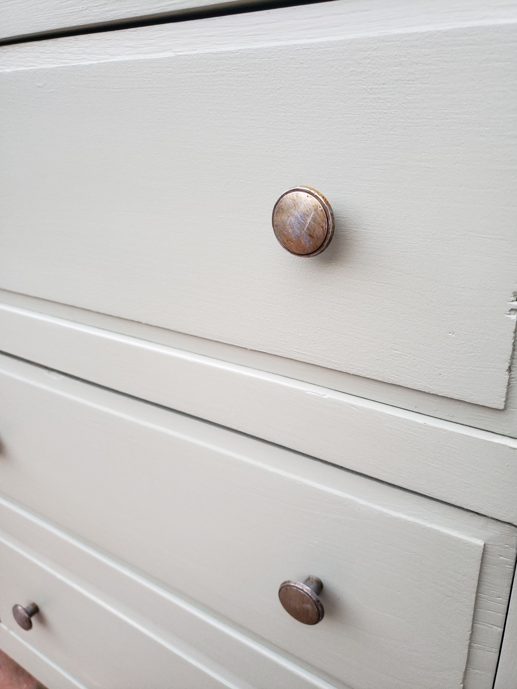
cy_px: 344
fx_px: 518
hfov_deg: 53.1
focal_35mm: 26
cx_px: 258
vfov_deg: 67.3
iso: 160
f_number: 1.5
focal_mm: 4.3
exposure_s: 1/60
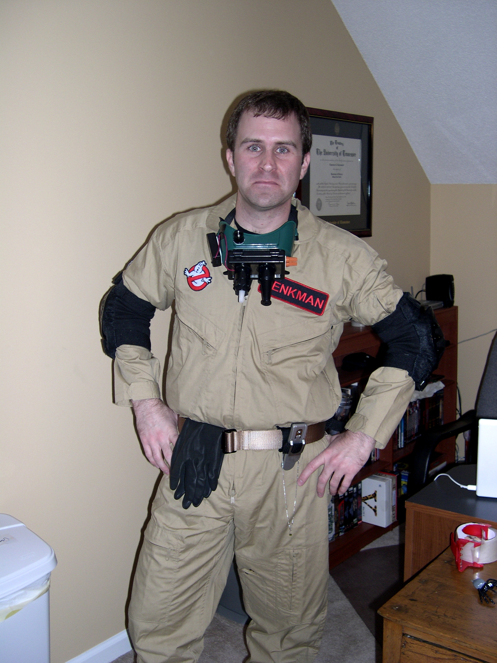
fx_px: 727
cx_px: 248
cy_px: 332
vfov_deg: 49.0
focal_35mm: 38
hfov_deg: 37.7
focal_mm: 8
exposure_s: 1/60
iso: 100
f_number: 2.8
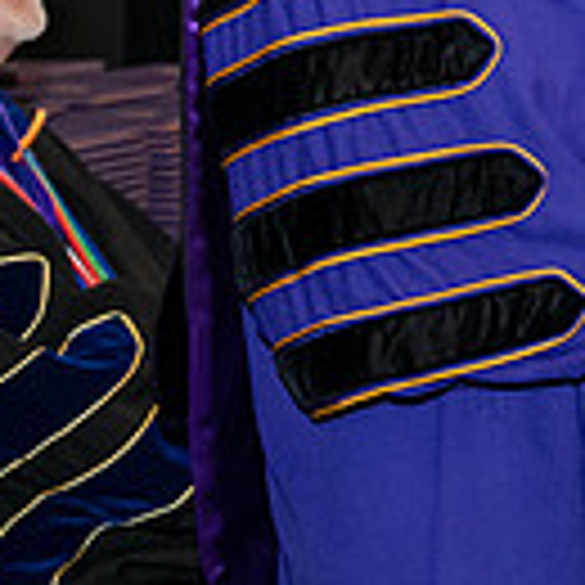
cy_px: -232
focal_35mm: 265
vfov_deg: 6.5
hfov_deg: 6.5
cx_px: 810
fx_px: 5067
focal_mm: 70
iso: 2500
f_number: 5.6
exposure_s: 1/200
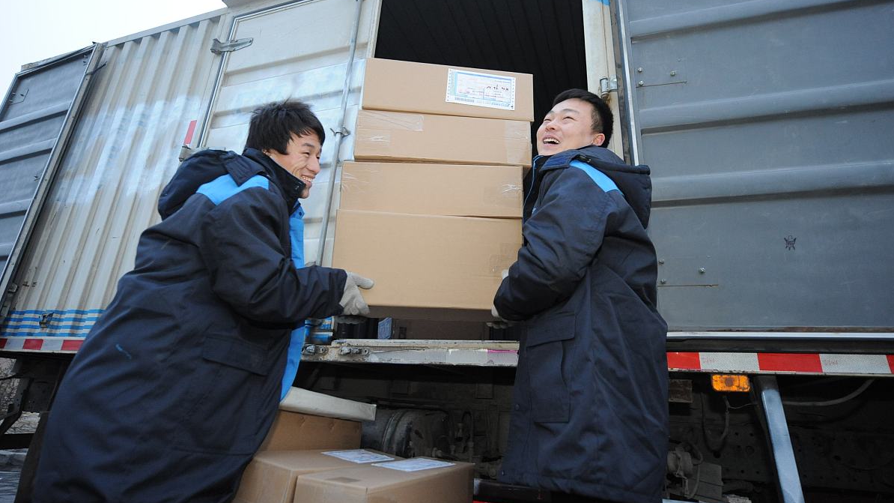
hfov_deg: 86.6
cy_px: 218
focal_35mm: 20
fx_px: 474
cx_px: 448
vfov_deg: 55.7
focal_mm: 19
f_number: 3.5
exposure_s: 1/80
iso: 2500
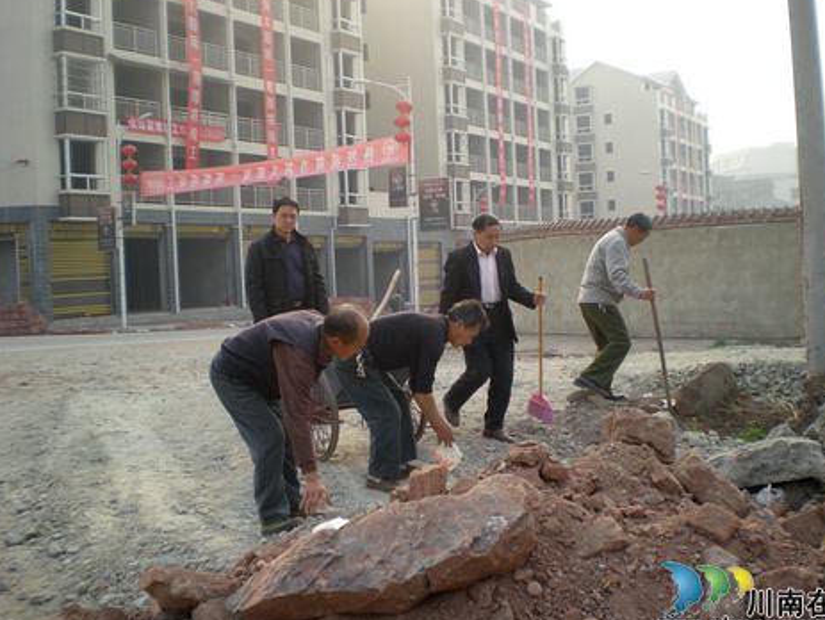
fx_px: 978
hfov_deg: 45.7
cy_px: 307
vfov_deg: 35.2
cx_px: 442
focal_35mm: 41
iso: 50
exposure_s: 1/200
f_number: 3.1
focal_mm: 6.3
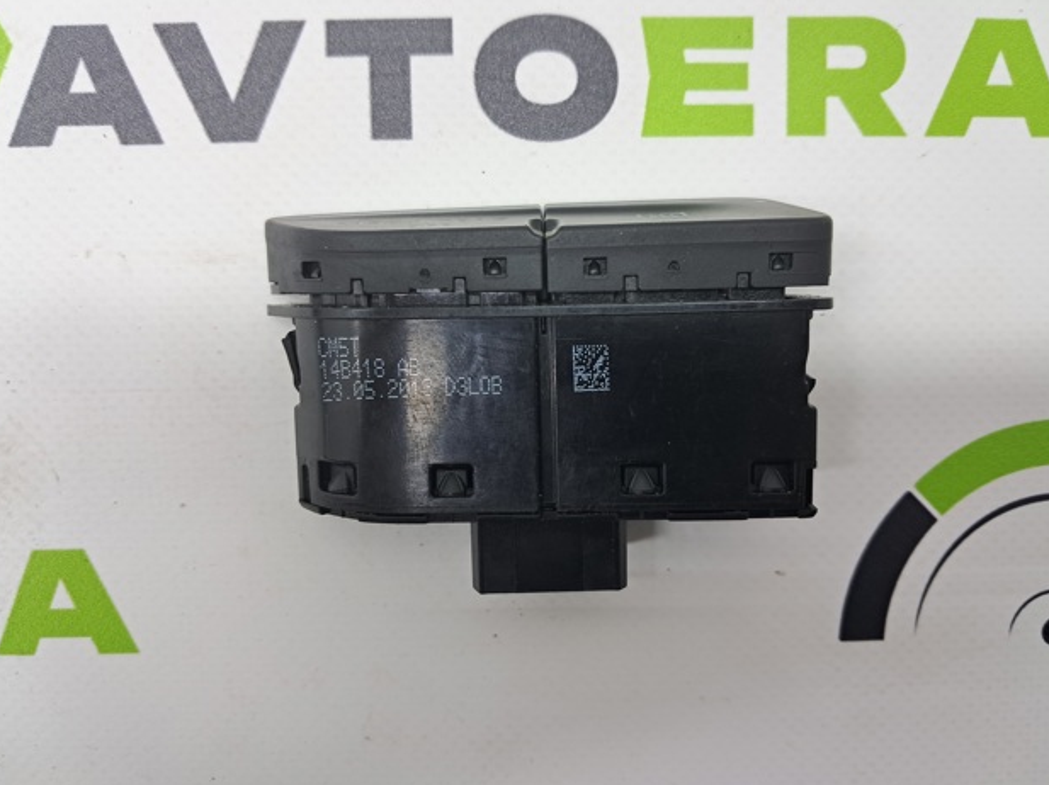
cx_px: 536
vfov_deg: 49.7
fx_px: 848
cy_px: 387
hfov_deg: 63.5
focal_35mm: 28
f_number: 1.8
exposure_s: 1/60
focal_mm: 4
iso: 64
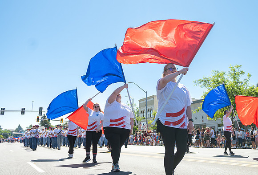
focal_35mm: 41
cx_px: 213
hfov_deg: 44.7
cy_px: 78
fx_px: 293
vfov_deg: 33.2
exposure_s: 1/500
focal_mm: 24
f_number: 3.5
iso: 100
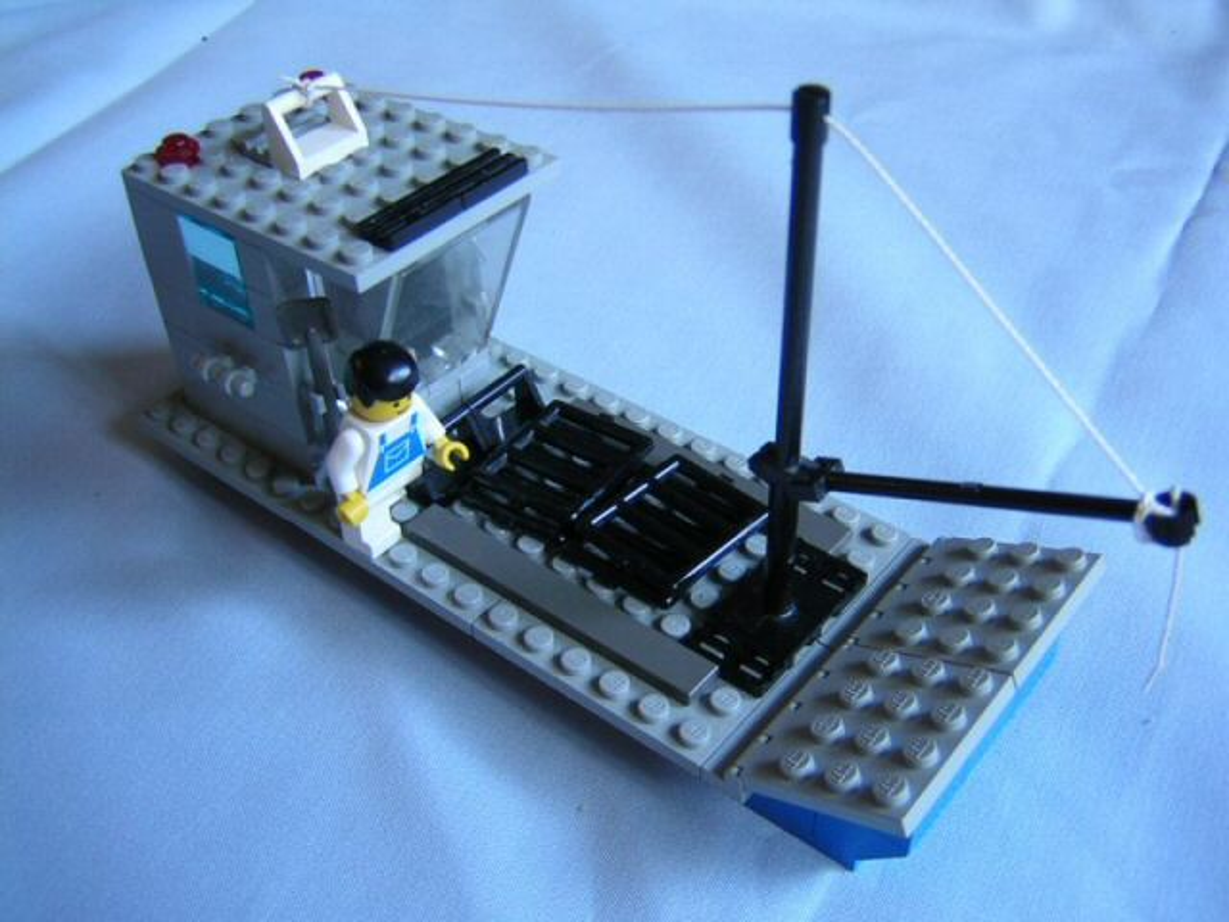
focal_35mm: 36
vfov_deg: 39.7
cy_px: 461
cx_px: 614
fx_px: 1278
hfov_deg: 51.4
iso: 100
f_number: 2.6
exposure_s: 1/4.9
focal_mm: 4.7
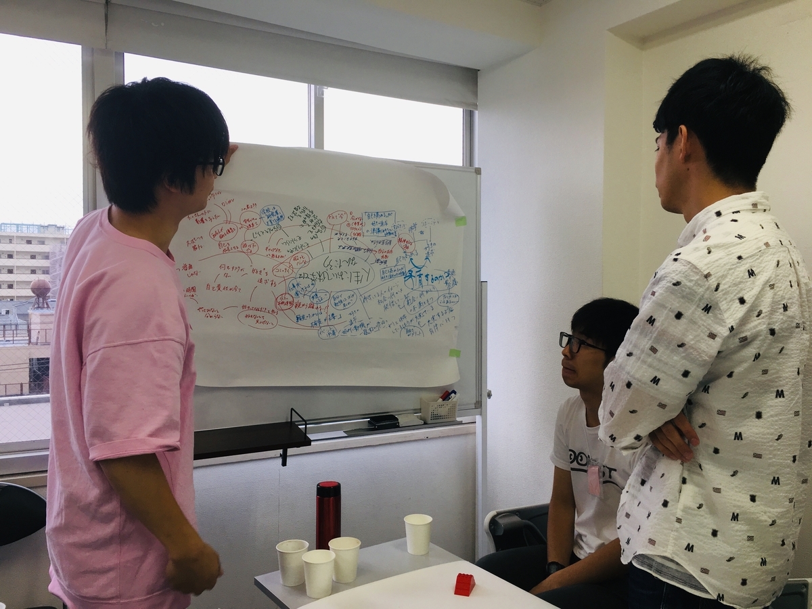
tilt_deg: -1.6
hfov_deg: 61.7
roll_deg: -0.6
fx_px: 680
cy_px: 304
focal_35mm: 29
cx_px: 406
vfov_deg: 48.2
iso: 32
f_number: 2.2
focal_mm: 4.15
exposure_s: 1/120
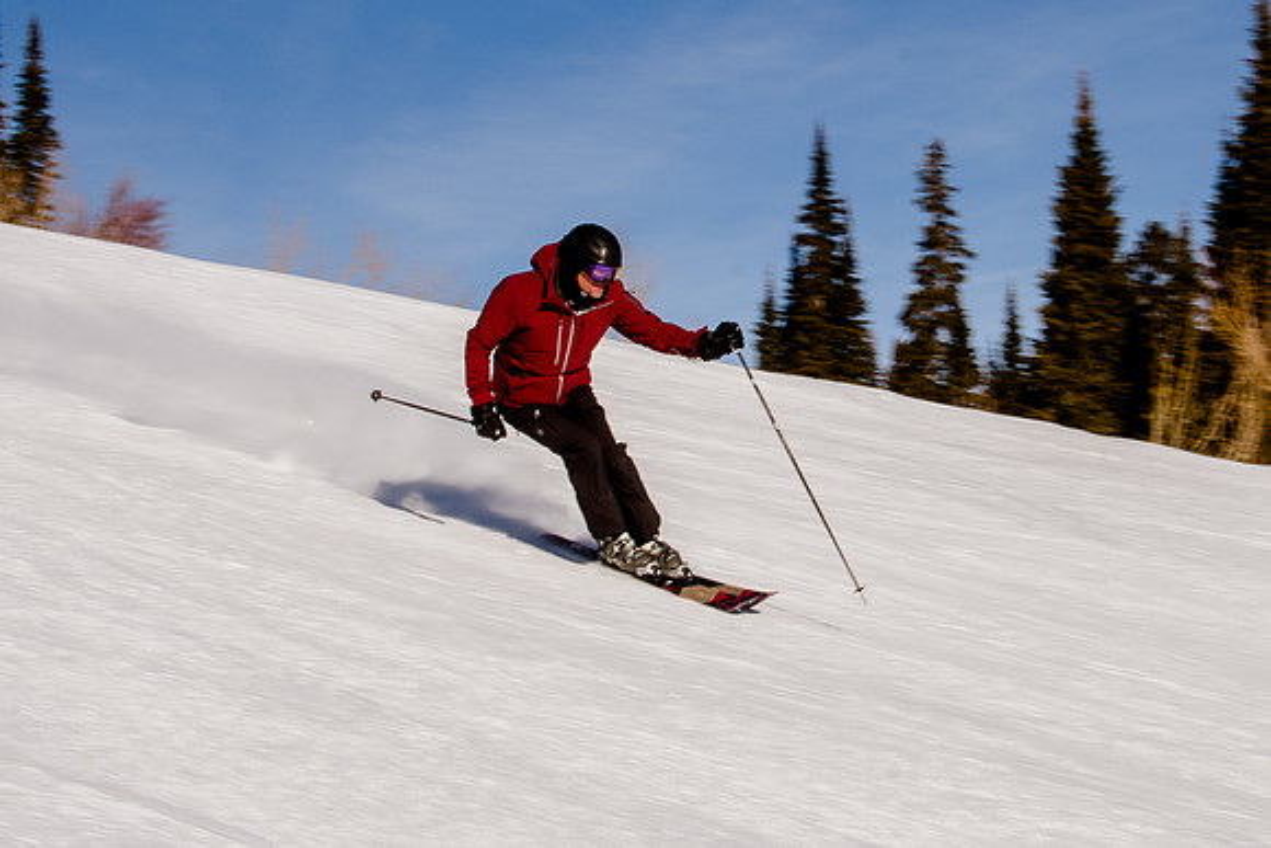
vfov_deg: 13.5
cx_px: 796
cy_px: 268
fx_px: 3583
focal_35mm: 101
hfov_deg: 20.1
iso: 160
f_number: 18
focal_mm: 35
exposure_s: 1/200
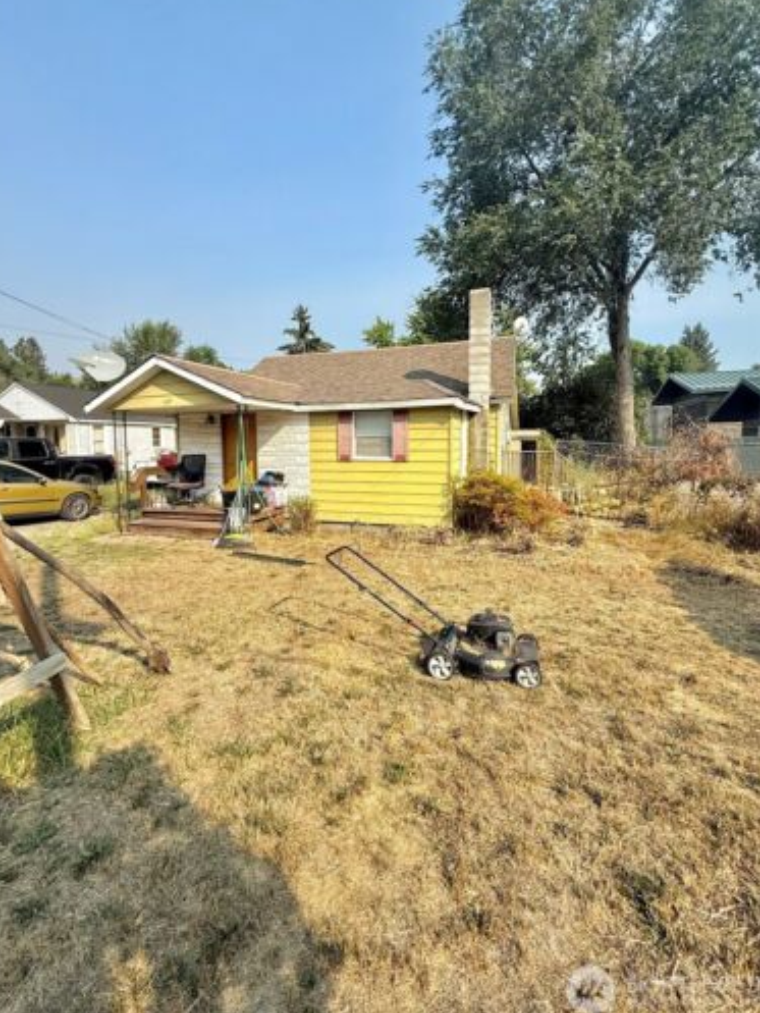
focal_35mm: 15
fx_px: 439
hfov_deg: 81.8
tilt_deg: -3.6
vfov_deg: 98.1
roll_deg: +0.6
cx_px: 389
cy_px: 482
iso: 50
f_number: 2.2
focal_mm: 2.22
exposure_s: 1/2092
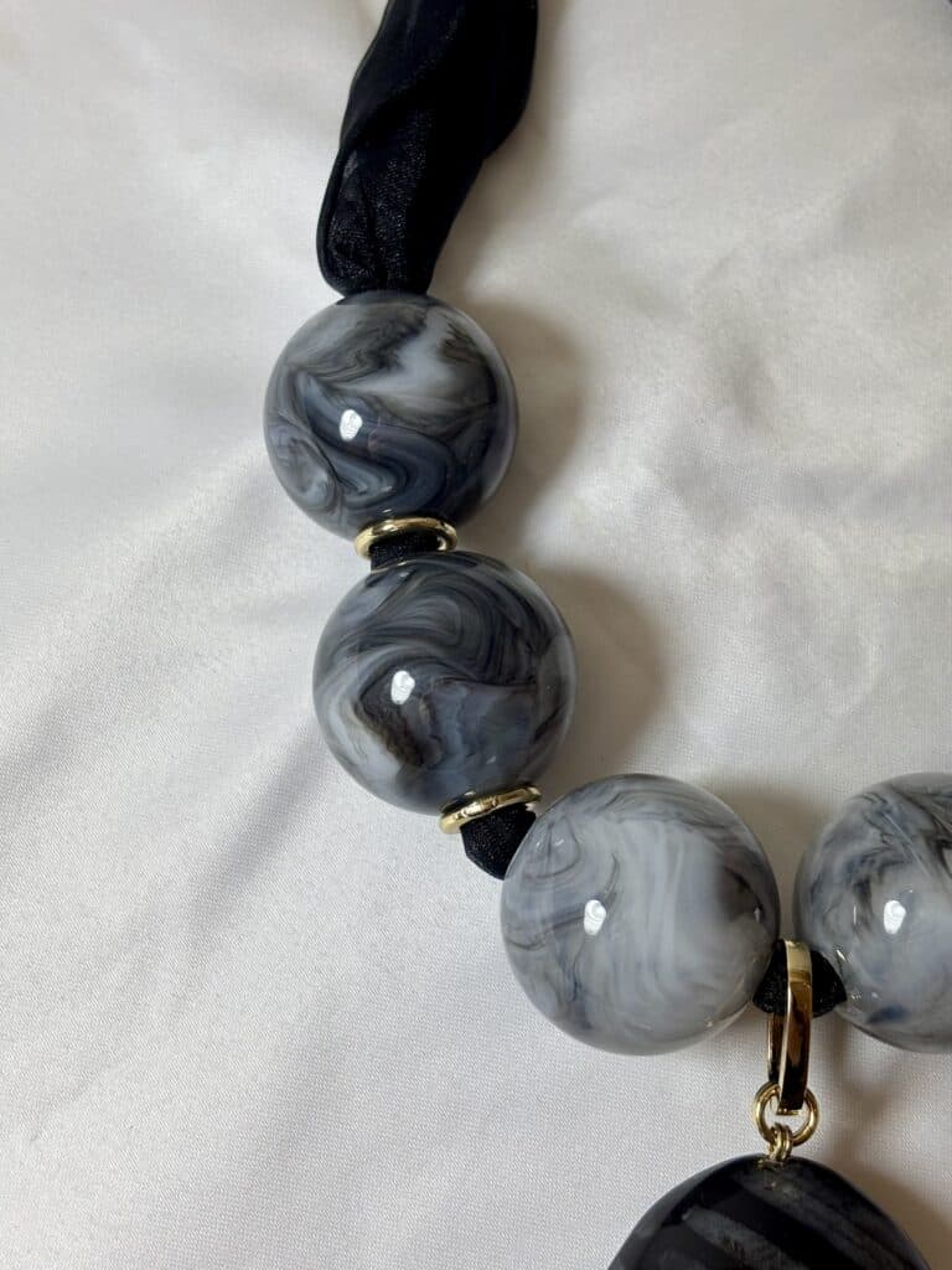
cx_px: 476
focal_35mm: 52
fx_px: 1907
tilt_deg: -72.0
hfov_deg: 28.0
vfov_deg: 36.8
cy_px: 635
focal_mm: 5.96
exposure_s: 1/297
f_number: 1.6
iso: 32
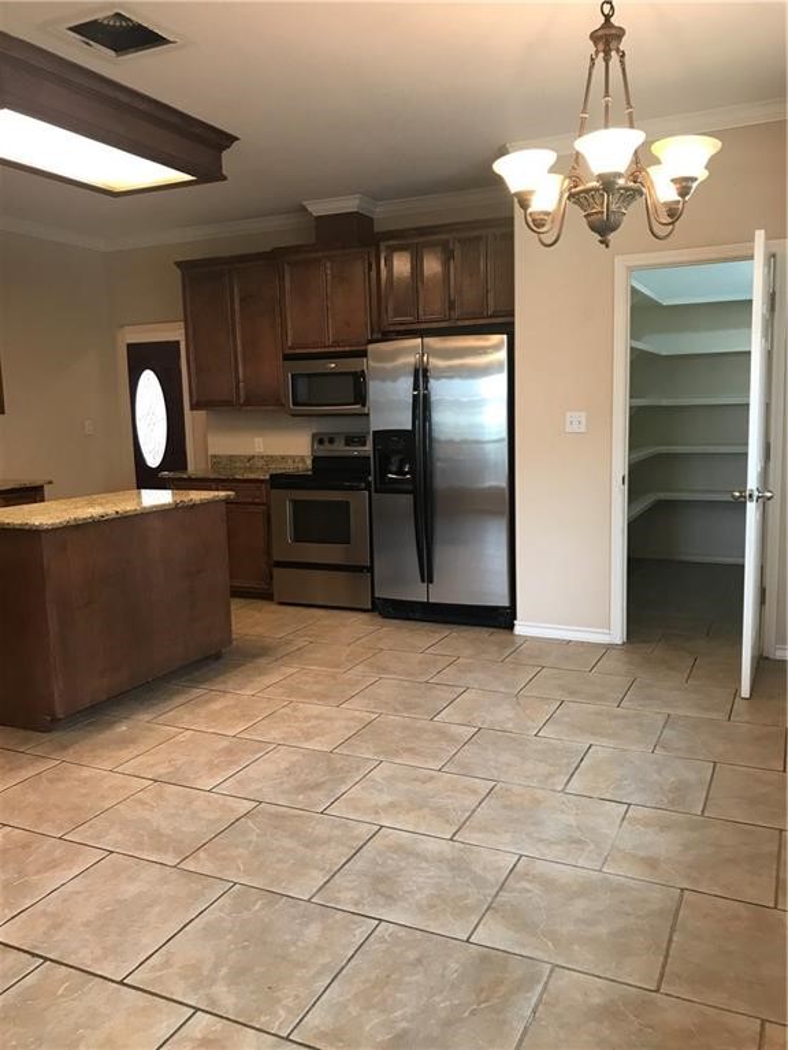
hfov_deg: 49.7
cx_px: 394
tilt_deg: -4.5
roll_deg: +1.8
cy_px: 525
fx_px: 850
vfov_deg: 63.4
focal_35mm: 28
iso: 40
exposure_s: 1/24
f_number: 1.8
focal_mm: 3.99
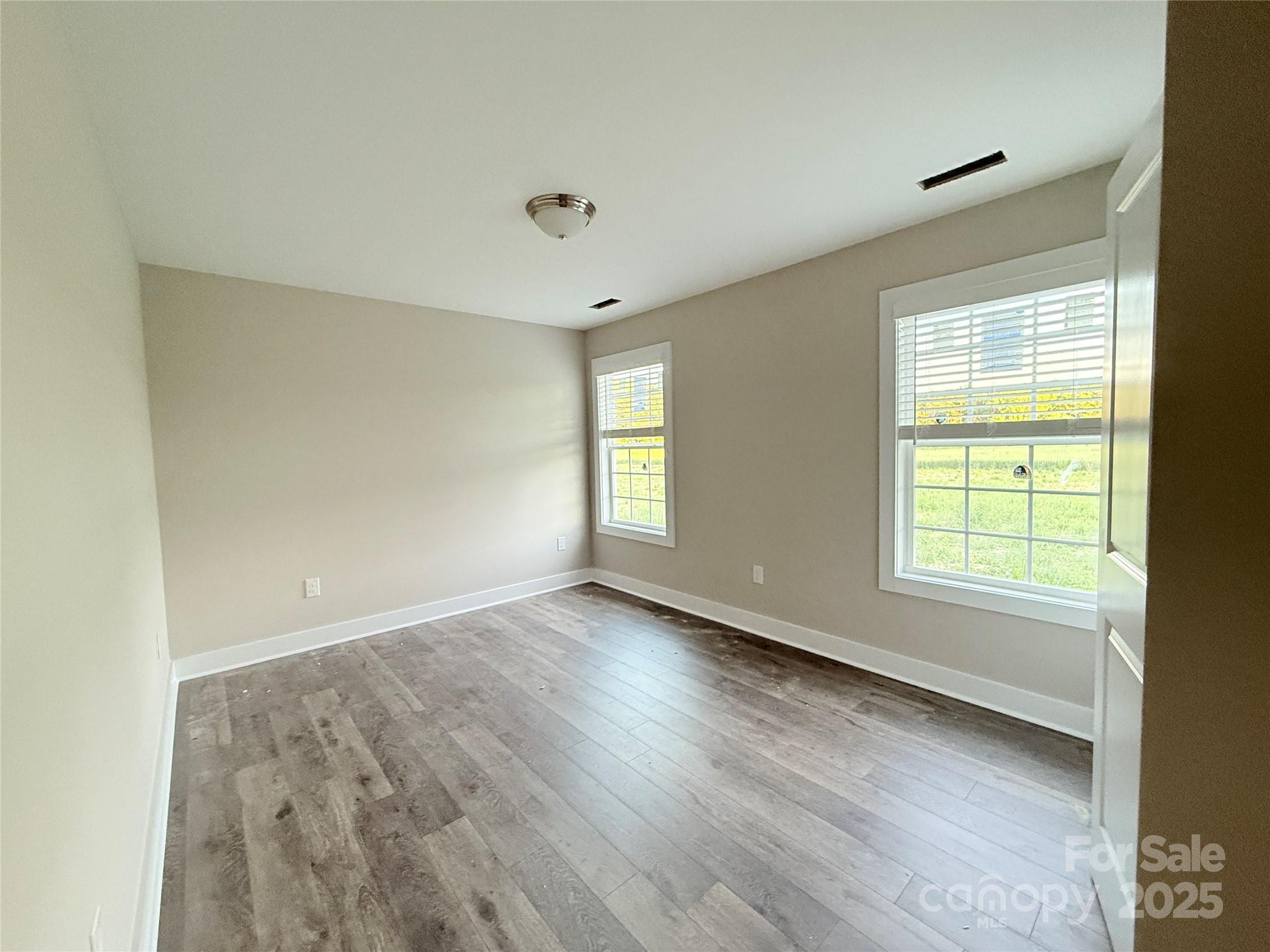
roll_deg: +1.8
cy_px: 476
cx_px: 635
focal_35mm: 14
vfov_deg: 85.7
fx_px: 514
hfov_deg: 102.1
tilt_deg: -3.2
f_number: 2.2
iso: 400
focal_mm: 2.22
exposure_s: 1/60
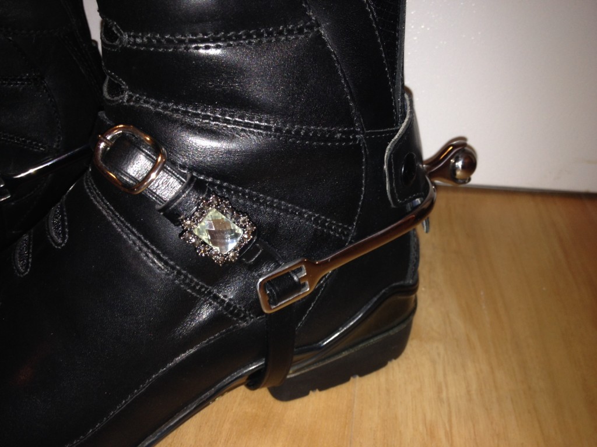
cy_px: 224
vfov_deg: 40.7
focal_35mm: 35
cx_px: 298
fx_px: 604
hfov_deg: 52.6
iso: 50
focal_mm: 4.28
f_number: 2.4
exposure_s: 1/27
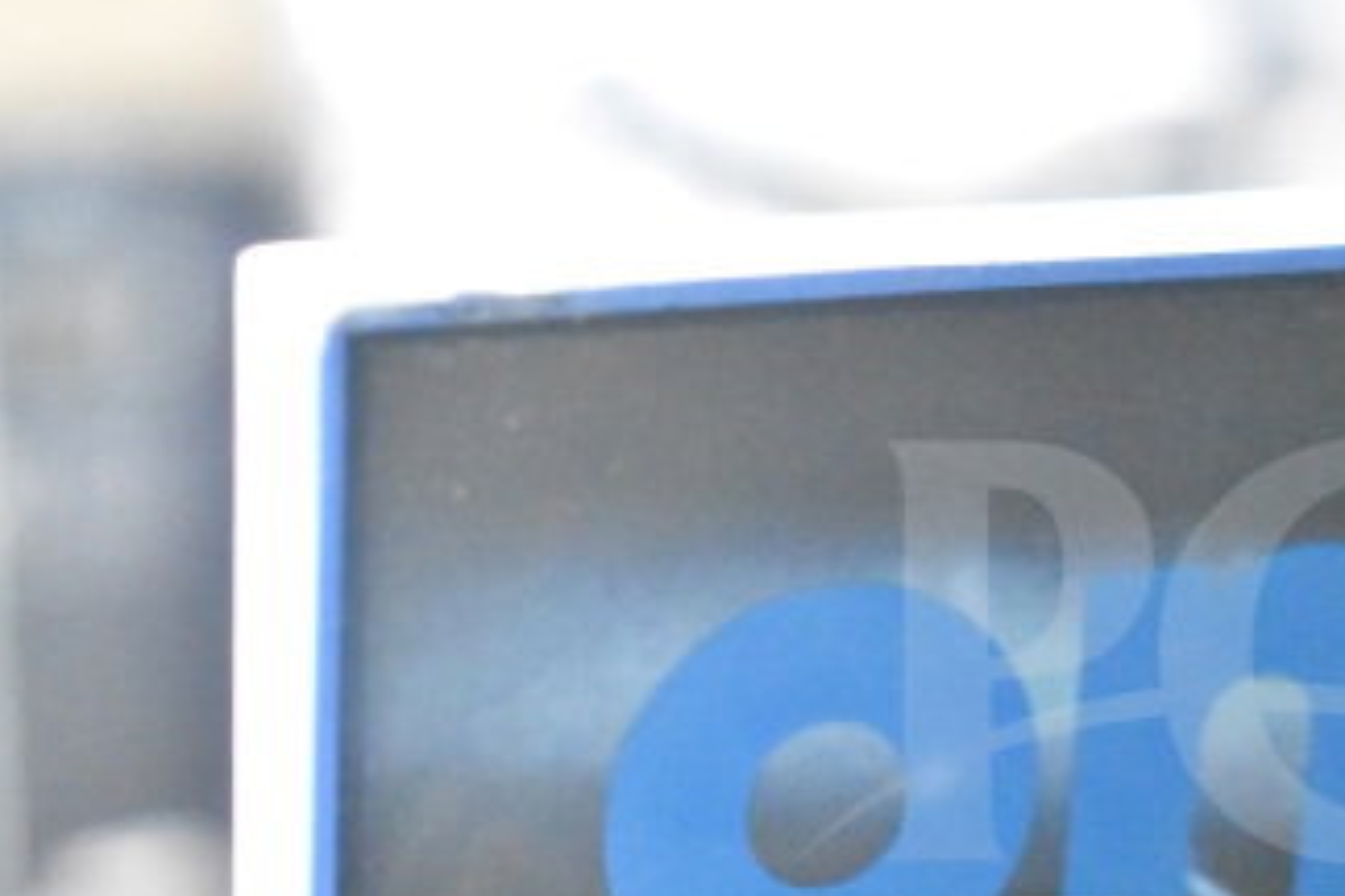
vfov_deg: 12.1
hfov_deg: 17.8
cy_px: 769
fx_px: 4221
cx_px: 1258
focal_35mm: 113
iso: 25600
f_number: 4.8
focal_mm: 40
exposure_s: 1/60
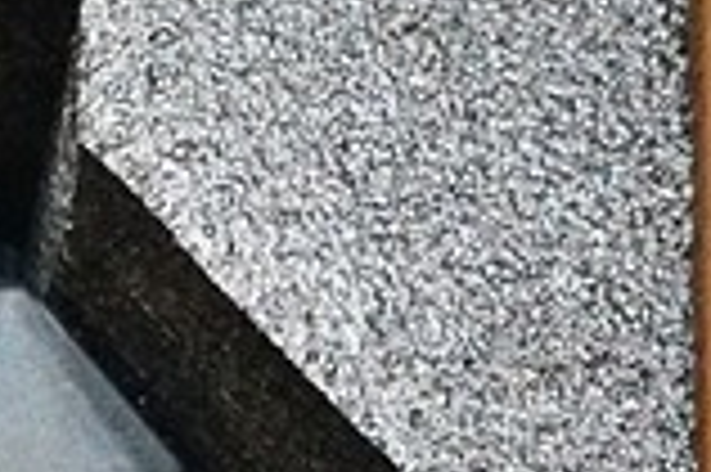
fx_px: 5119
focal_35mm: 259
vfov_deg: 5.2
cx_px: -729
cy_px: 1047
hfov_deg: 7.6
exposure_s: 1/50
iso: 6400
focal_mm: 35
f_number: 4.5
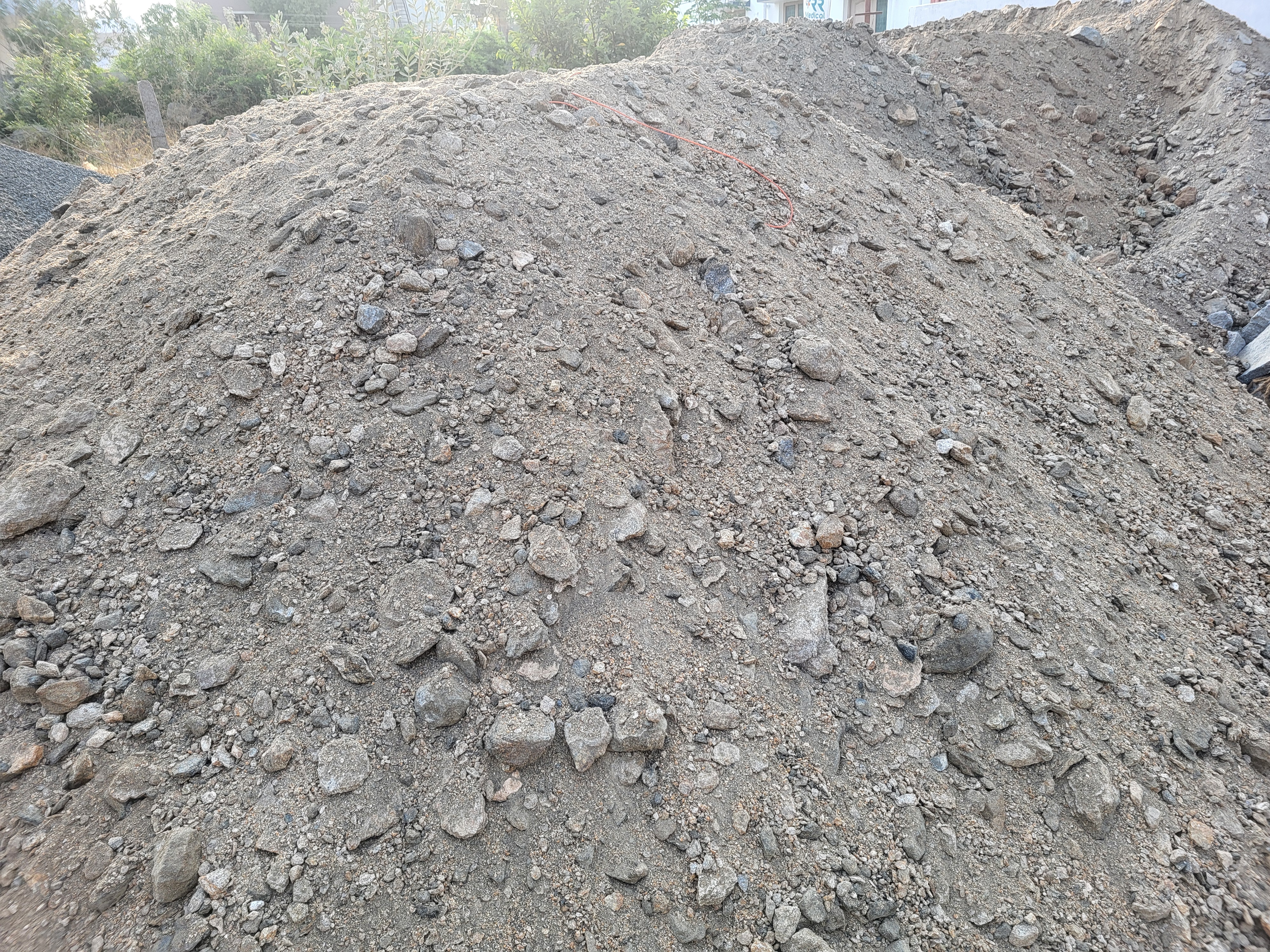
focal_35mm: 26
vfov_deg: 53.1
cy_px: 476
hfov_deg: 67.3
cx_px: 635
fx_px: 954
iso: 40
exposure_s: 1/322
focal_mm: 5.4
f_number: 1.8
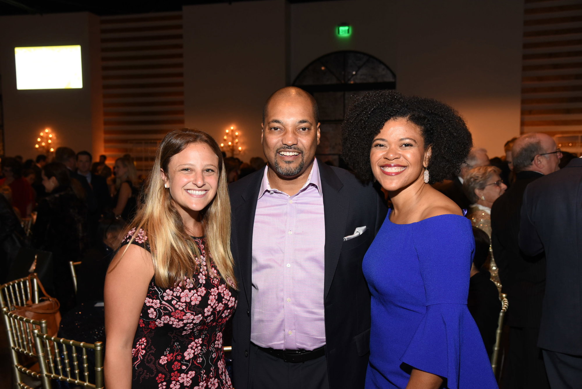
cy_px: 194
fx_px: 615
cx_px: 291
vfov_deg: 35.1
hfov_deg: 50.7
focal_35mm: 38
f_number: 5.6
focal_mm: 38
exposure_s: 1/40
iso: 1250
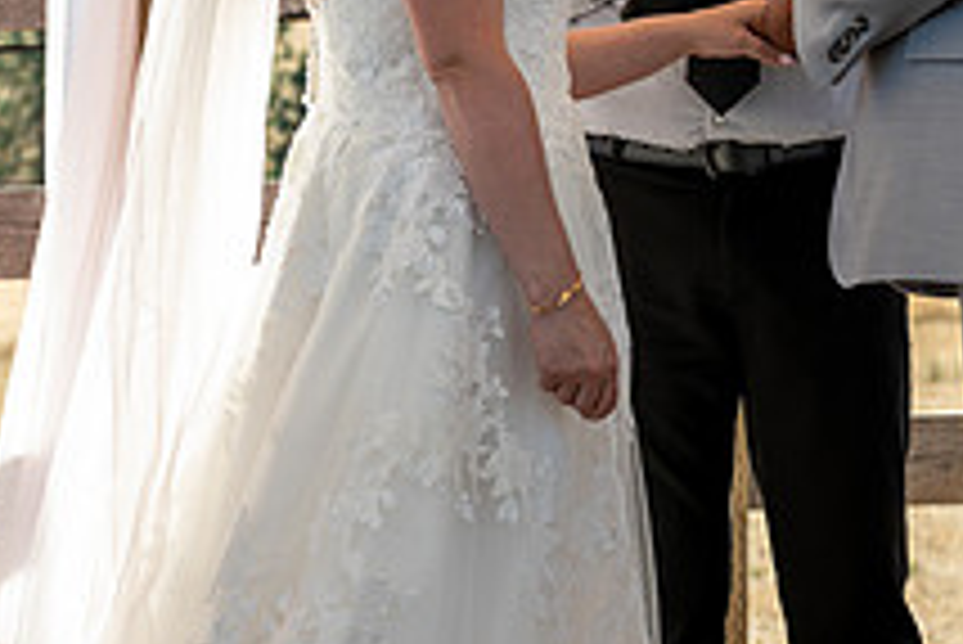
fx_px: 4283
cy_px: -155
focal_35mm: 160
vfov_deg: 8.5
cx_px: 482
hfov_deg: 12.8
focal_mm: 59
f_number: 5
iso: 250
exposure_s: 1/400
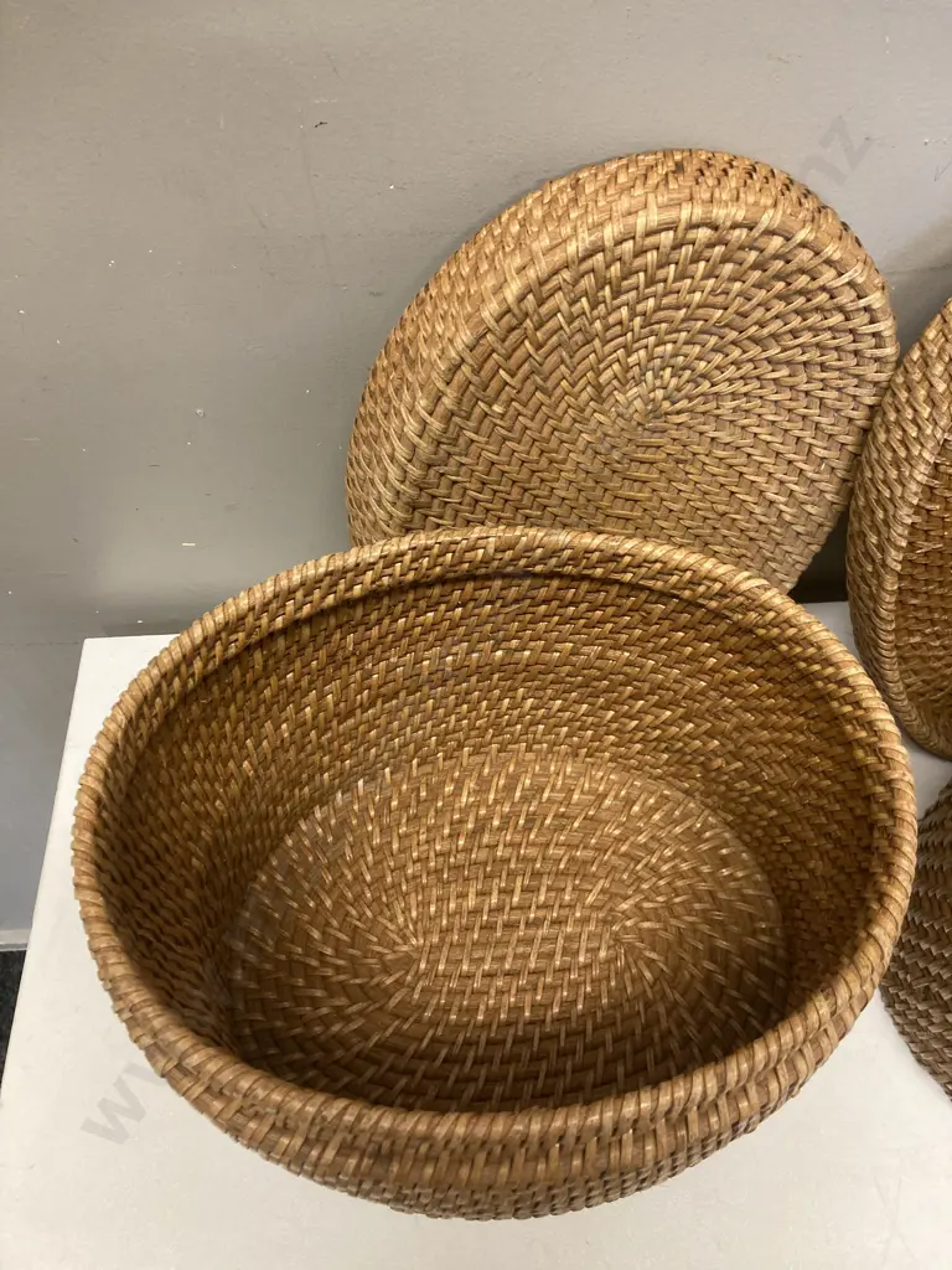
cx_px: 476
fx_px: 1027
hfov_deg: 49.7
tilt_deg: -56.9
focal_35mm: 28
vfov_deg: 63.4
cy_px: 635
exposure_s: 1/50
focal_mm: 3.99
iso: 160
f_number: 1.8
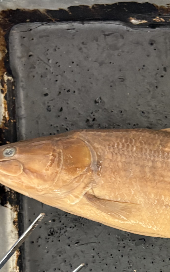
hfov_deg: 17.4
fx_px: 526
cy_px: 254
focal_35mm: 71
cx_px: 214
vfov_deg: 27.7
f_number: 1.6
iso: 250
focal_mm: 5.96
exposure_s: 1/60
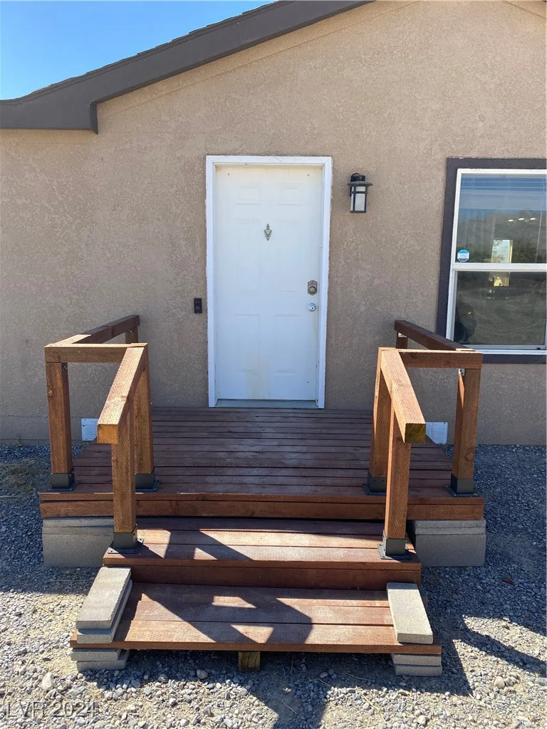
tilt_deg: -8.6
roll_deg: +0.4
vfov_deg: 67.3
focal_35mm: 26
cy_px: 364
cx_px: 274
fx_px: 548
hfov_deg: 53.1
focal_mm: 4.25
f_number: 1.8
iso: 32
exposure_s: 1/1362
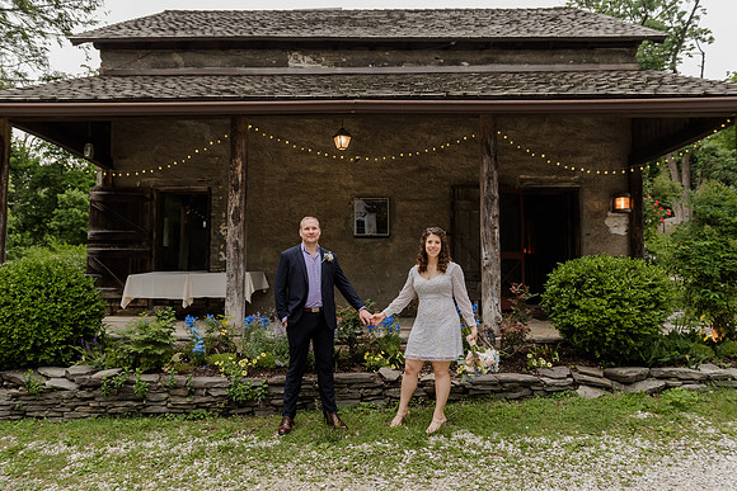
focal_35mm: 26
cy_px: 245
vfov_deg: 50.0
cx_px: 363
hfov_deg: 69.8
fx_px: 528
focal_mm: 24
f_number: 4
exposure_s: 1/320
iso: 800
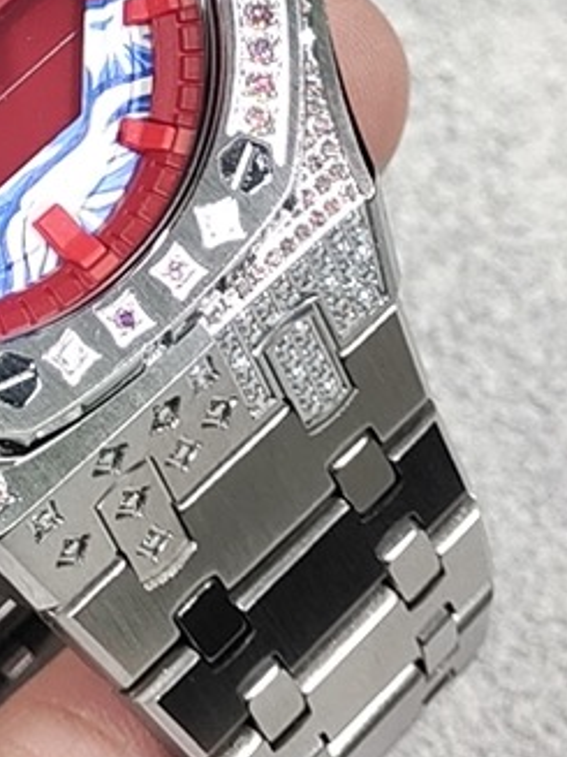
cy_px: 56
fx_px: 5354
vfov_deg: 8.1
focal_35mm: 245
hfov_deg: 6.0
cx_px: -208
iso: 78
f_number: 2.08
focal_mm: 7.55
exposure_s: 1/100
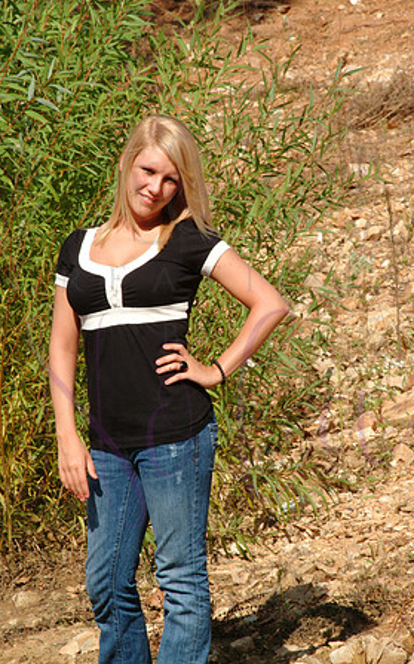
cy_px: 331
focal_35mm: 308
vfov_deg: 6.8
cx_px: 207
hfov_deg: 4.3
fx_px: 5566
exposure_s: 1/125
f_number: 22
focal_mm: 200
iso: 400
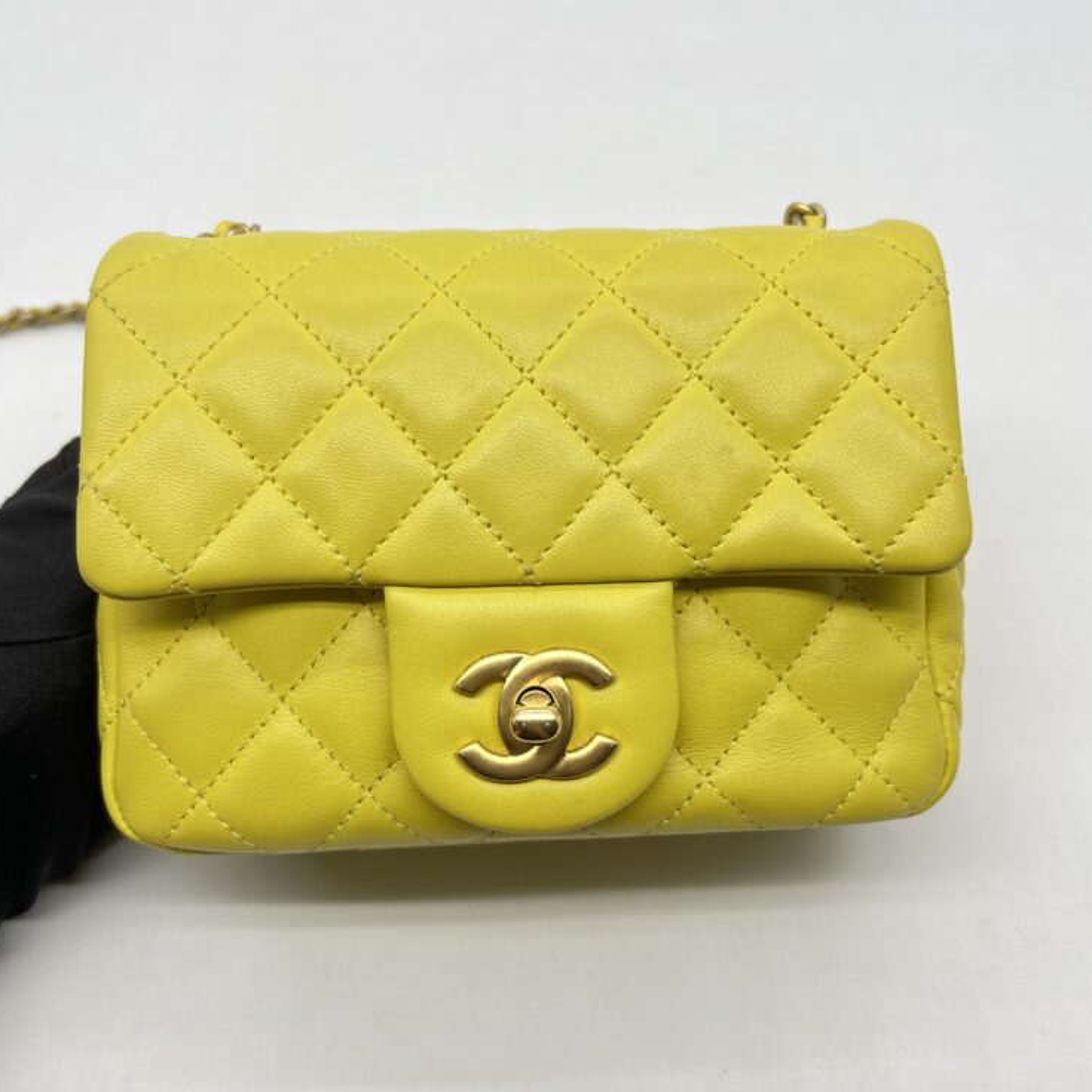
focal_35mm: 32
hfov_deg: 51.1
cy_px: 499
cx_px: 563
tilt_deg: -53.9
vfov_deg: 51.0
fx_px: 1142
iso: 32
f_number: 1.5
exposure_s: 1/143
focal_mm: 5.7
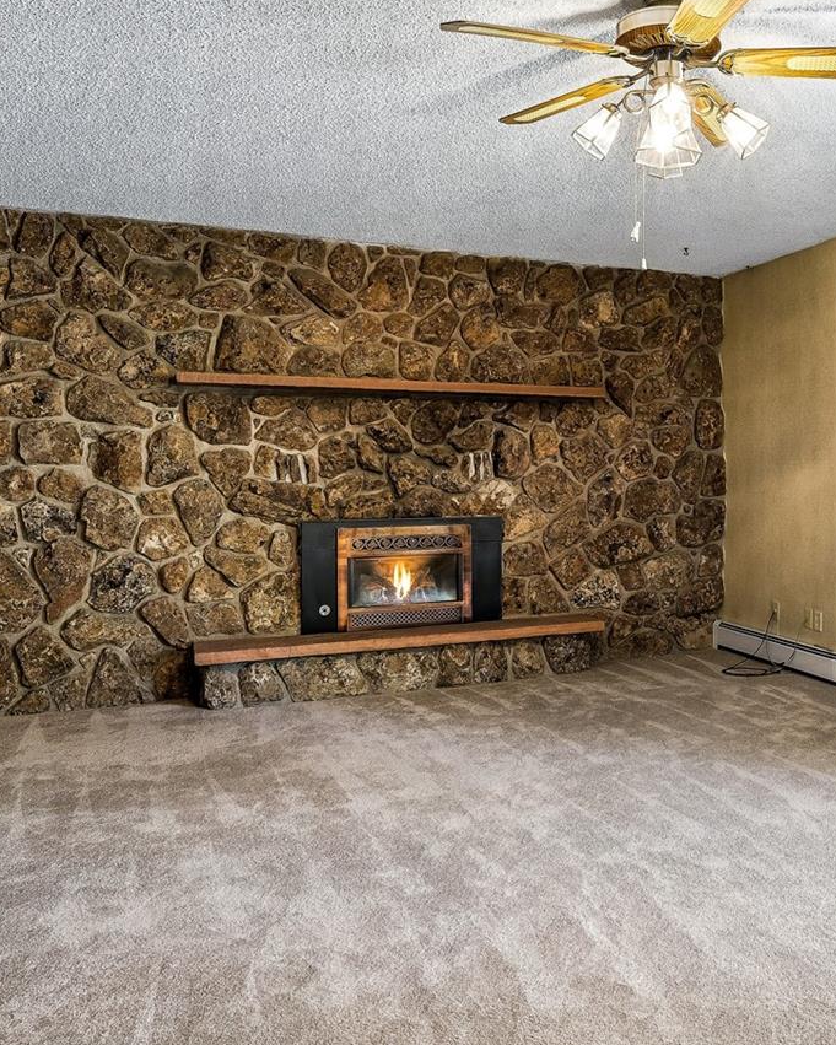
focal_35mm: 31
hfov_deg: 45.5
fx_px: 955
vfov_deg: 57.2
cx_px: 637
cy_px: 452
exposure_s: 1/2.5
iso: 400
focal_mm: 17.5
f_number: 10
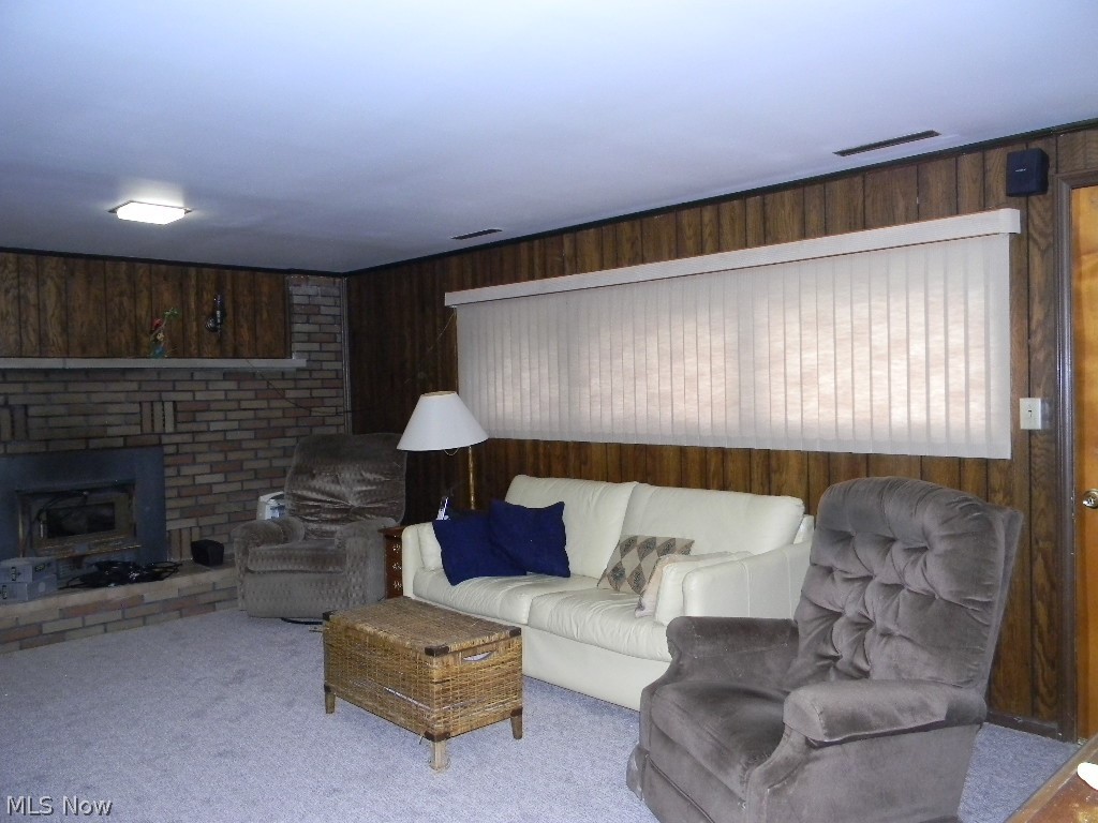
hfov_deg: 63.4
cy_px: 412
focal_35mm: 28
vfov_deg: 49.7
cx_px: 549
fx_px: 888
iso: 401
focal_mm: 5
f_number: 3.5
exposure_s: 1/26
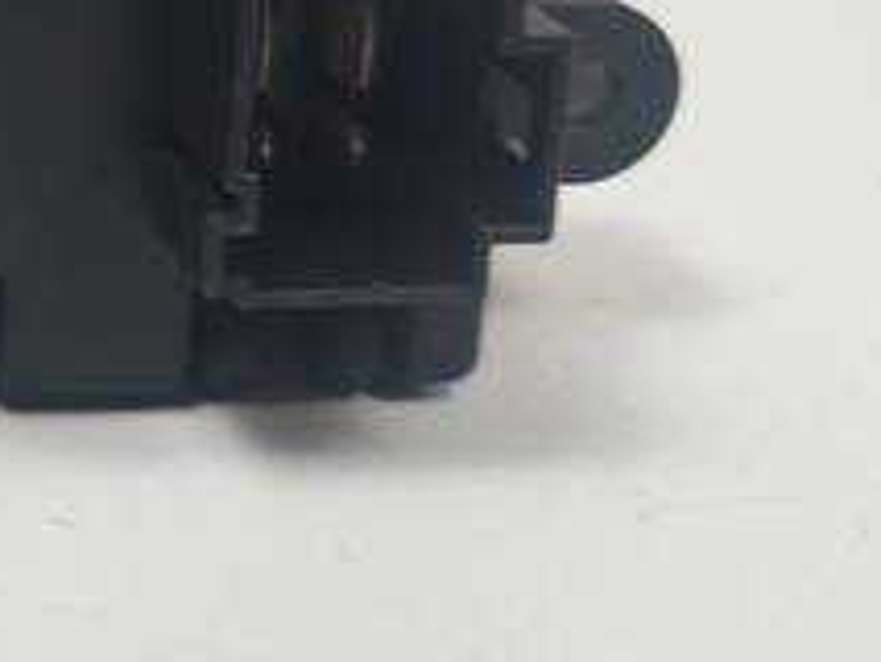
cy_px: -35
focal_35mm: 78
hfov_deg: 21.3
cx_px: -422
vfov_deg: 18.3
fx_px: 1986
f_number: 1.5
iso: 50
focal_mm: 4.3
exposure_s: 1/442
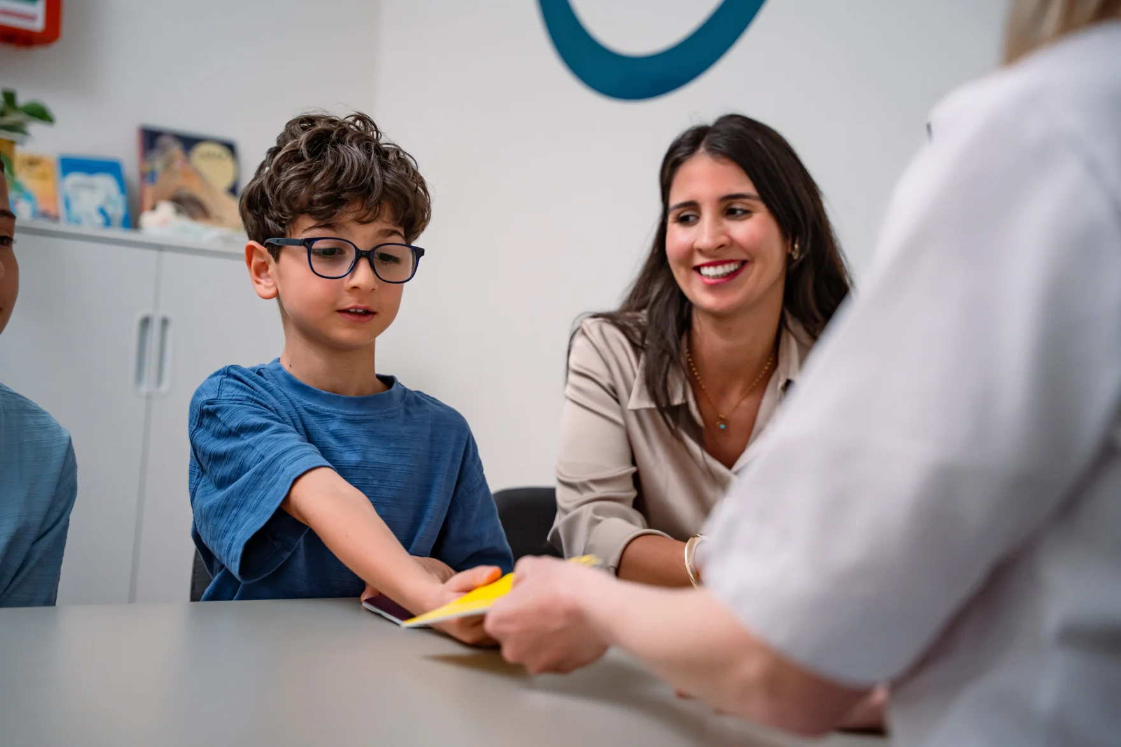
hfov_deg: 36.0
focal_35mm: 55
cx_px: 560
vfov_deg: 24.4
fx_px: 1725
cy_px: 374
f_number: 2.8
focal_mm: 55.4
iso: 1000
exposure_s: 1/400
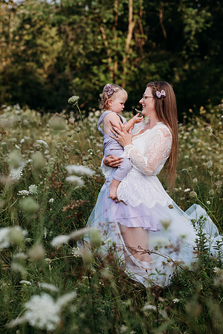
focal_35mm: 85
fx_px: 790
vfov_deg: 23.9
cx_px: 112
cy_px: 167
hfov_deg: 16.1
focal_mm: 85
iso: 250
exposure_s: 1/1250
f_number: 3.5
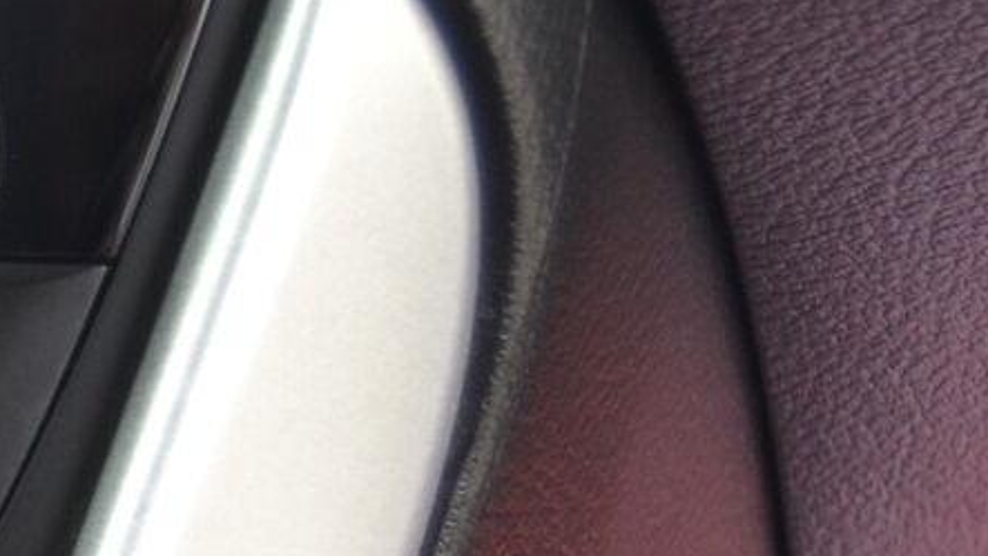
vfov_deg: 4.6
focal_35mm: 259
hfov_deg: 7.9
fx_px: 6784
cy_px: 920
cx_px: -1077
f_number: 4.8
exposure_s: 1/60
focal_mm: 38
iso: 400
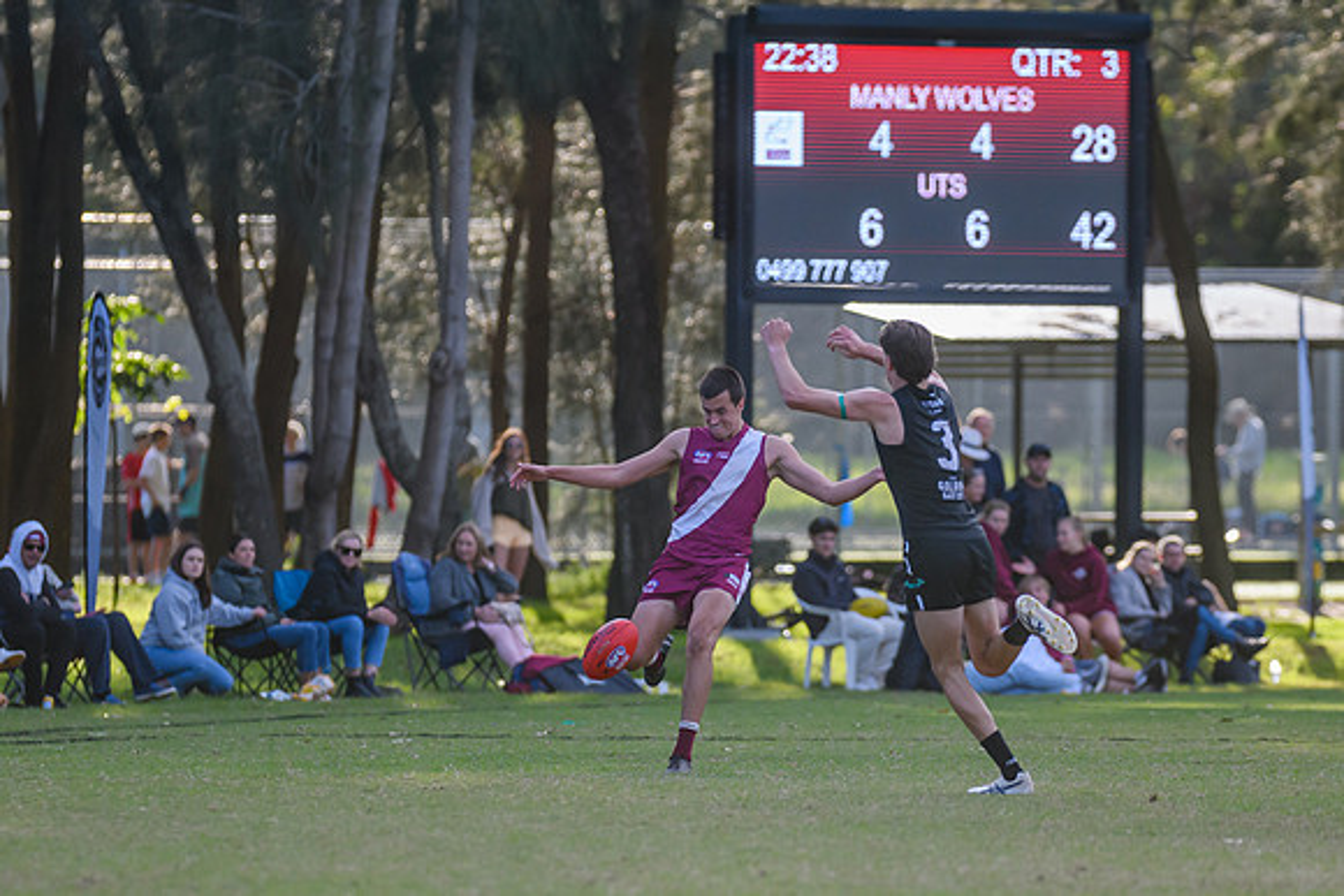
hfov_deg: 5.8
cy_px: 582
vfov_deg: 3.9
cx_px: 767
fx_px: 13310
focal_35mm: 356
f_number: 2.8
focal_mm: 210
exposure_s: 1/2500
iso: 800
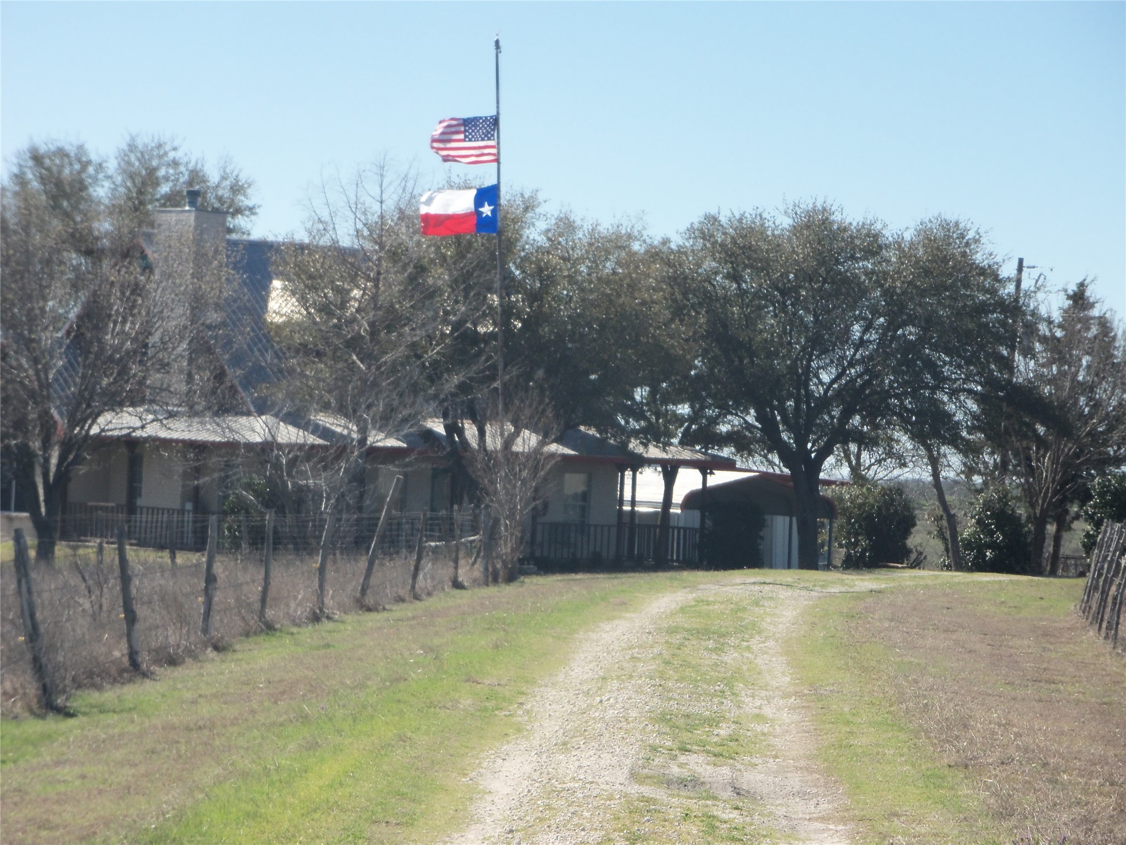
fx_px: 4554
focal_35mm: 140
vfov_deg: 10.6
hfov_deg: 14.1
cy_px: 422
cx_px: 563
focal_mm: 25.3
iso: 64
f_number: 5.7
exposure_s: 1/320
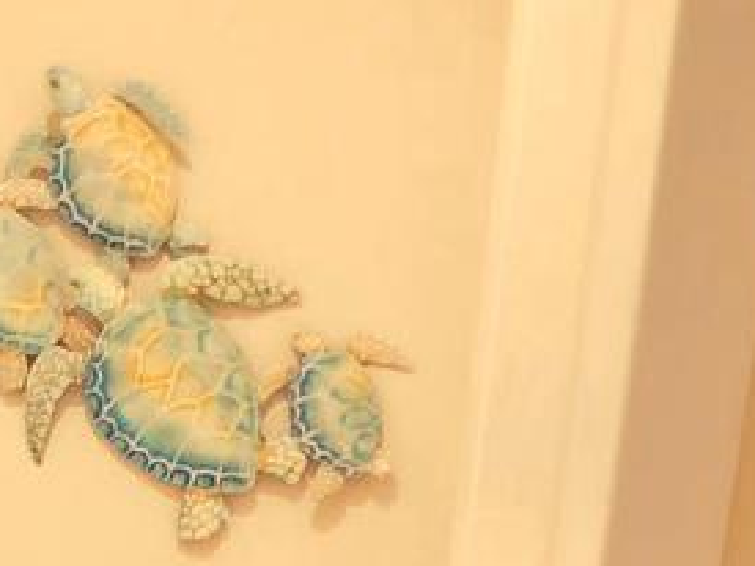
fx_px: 1482
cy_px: 846
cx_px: -269
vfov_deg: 19.0
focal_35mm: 68
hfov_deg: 24.3
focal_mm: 2.2
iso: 200
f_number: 1.9
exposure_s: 1/60
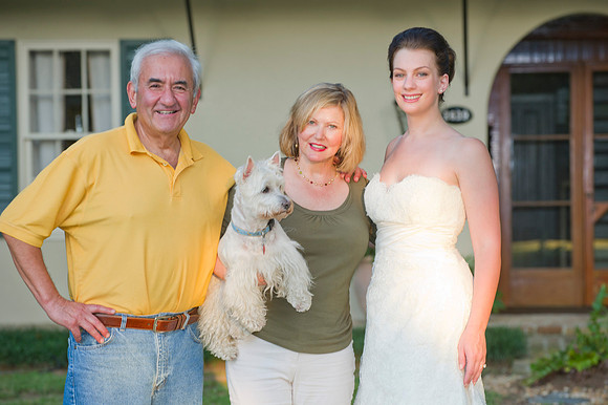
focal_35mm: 150
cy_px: 202
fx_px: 2532
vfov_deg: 9.1
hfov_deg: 13.7
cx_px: 304
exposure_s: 1/80
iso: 400
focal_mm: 150
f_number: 4.5
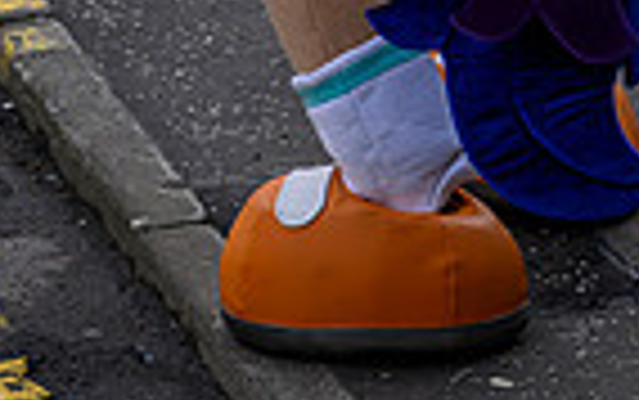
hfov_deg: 10.0
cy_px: -623
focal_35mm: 210
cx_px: 312
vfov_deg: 6.0
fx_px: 3660
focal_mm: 41
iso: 500
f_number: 4.5
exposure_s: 1/1000
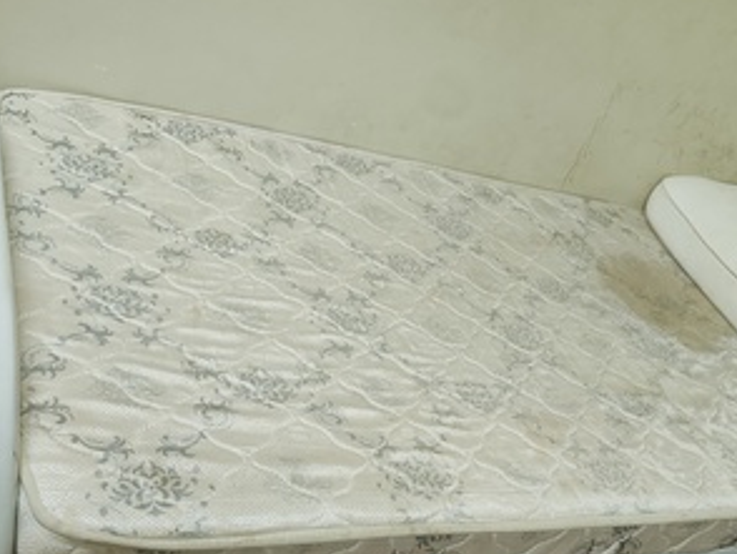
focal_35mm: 42
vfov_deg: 34.1
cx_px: 468
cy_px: 372
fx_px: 895
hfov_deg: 44.3
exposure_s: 1/100
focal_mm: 6.12
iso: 2000
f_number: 1.9
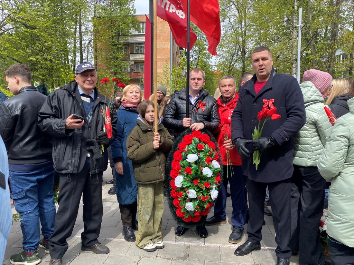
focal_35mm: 26
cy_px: 132
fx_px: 266
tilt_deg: -4.4
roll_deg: -0.4
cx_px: 177
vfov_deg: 53.1
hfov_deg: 67.3
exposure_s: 1/1182
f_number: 1.8
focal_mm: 4.25
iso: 32
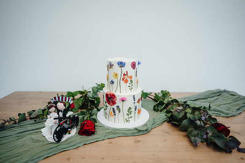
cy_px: 82
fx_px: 163
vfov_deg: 53.2
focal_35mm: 24
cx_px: 122
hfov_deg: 73.7
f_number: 1.4
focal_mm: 24
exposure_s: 1/200
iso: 100
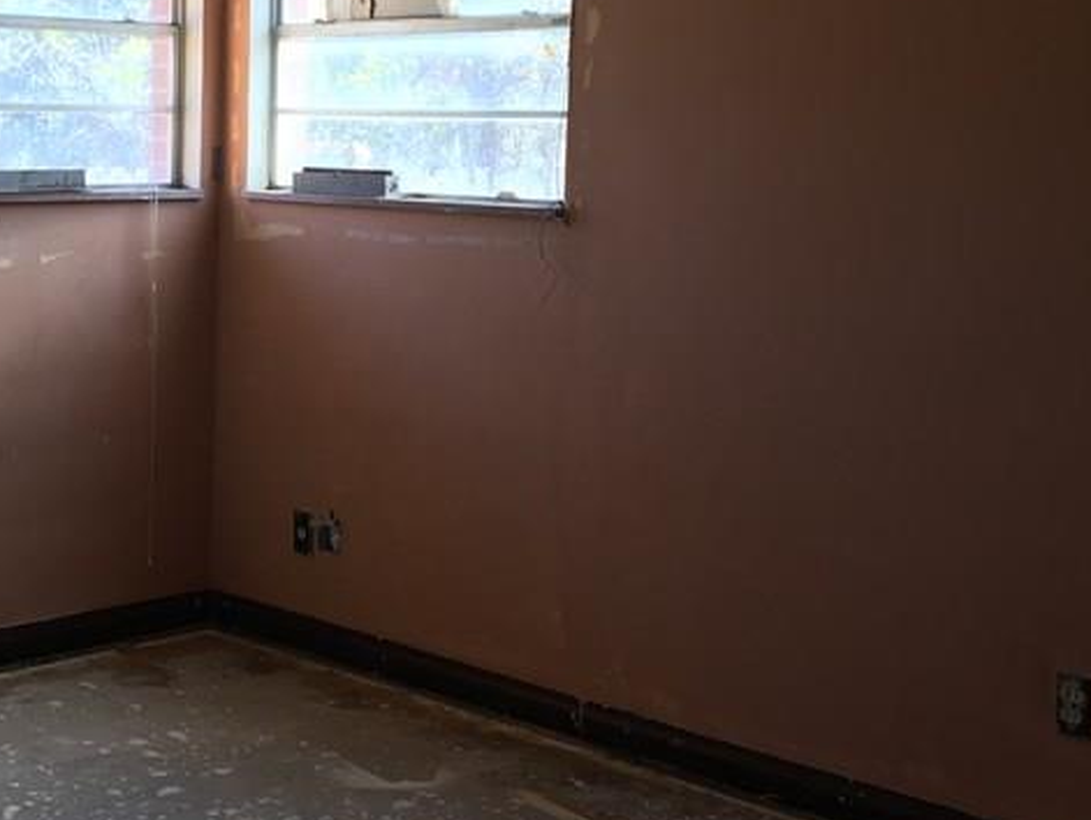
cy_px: 259
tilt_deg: -4.7
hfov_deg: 29.8
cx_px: 185
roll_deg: -0.5
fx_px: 1987
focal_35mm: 63
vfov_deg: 23.2
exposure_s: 1/40
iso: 25
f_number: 2.2
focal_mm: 4.15
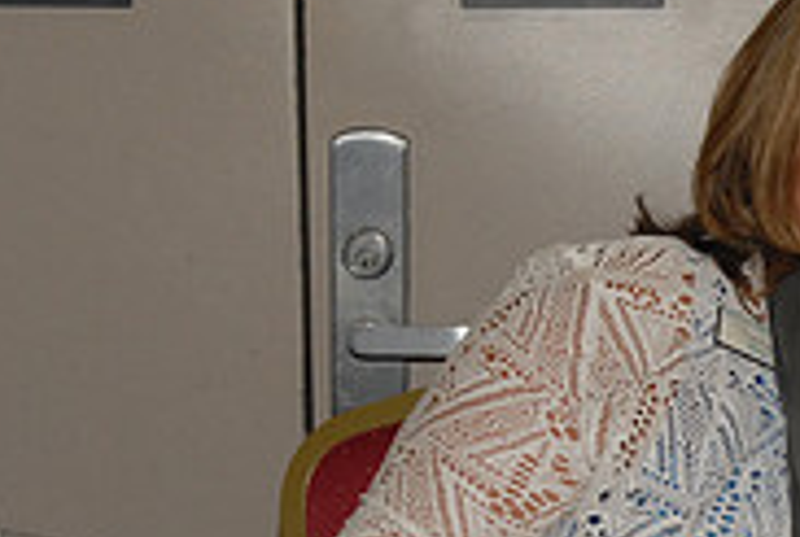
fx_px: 4032
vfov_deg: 7.6
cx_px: 726
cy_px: 535
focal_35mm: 181
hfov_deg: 11.3
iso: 500
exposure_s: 1/125
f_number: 5.6
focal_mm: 38
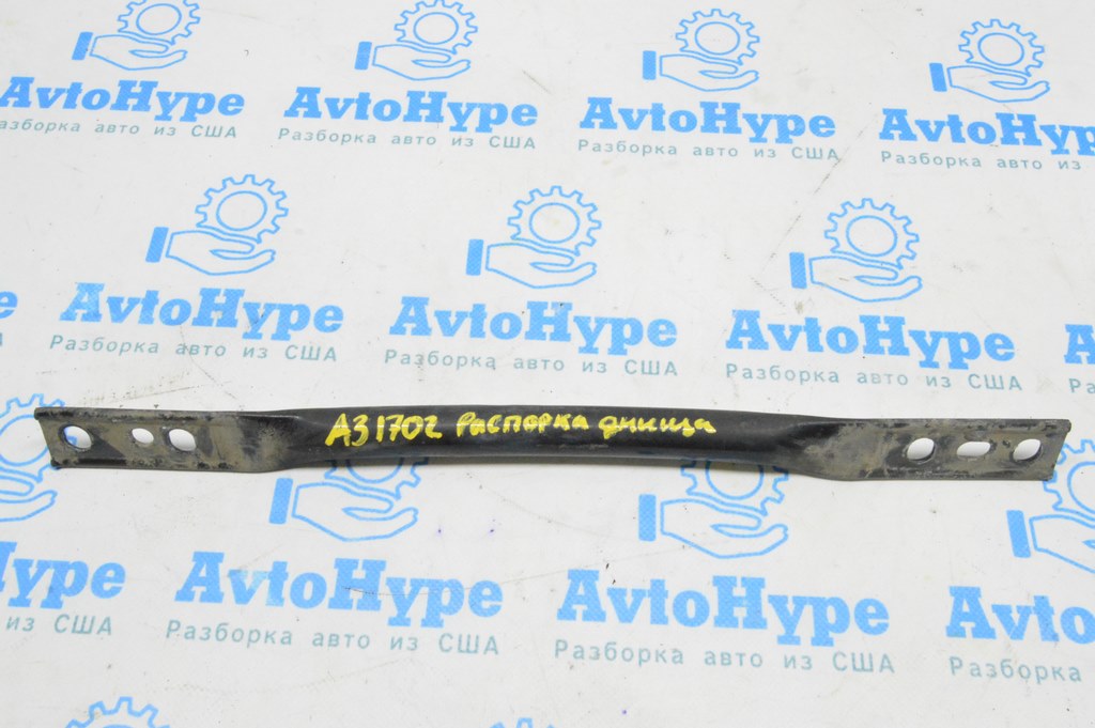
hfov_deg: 55.1
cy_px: 364
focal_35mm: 34
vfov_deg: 38.3
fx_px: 1049
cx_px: 548
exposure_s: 1/15
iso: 6400
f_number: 20
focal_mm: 23
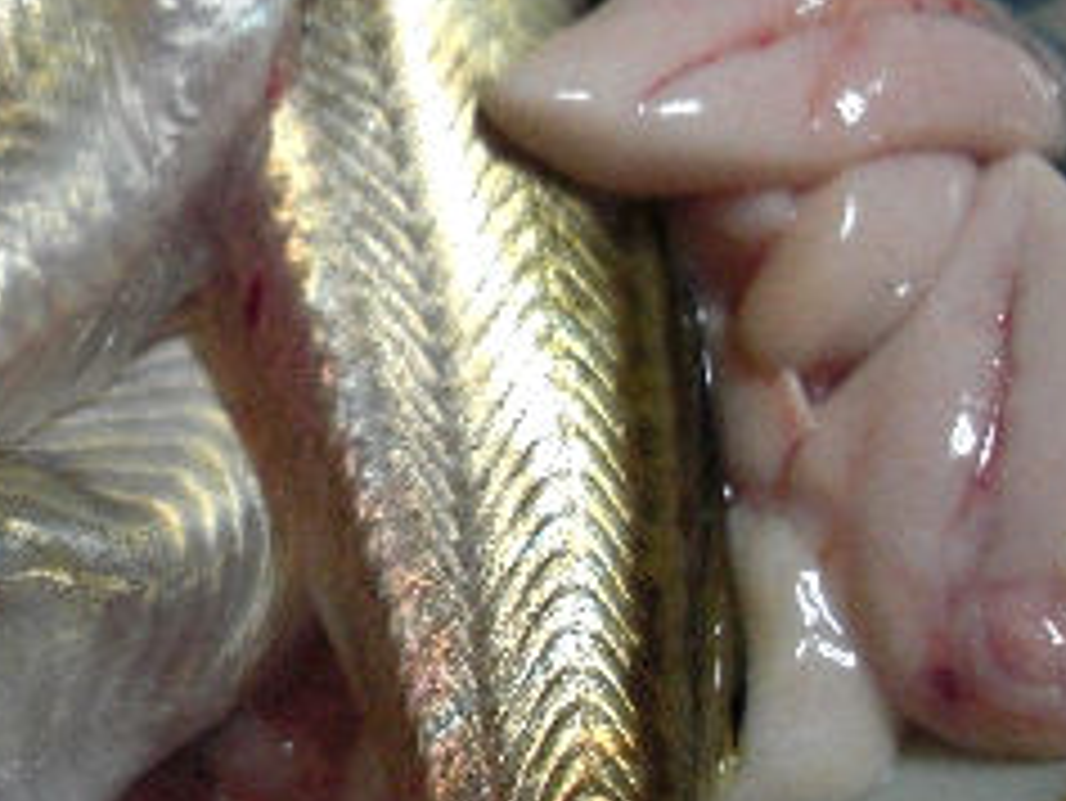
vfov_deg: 20.1
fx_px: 2249
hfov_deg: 25.8
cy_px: 225
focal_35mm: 73
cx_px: 112
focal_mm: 6.3
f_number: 2.8
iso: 400
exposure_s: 1/100
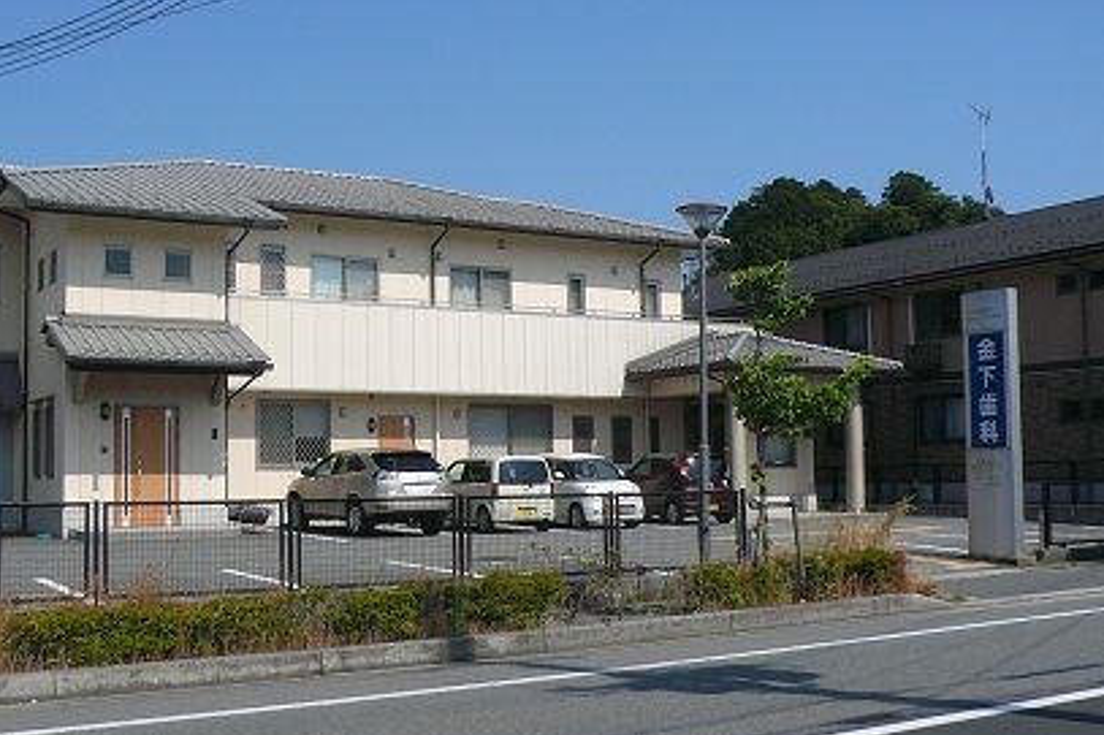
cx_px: 551
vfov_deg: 31.1
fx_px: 1318
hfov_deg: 45.4
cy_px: 412
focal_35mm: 43
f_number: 8
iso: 100
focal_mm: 4.6
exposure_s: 1/320
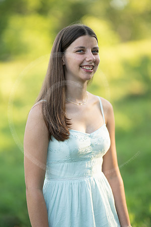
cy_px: 114
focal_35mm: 85
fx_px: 535
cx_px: 76
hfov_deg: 16.1
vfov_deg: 23.9
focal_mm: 85
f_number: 1.2
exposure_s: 1/1000
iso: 160
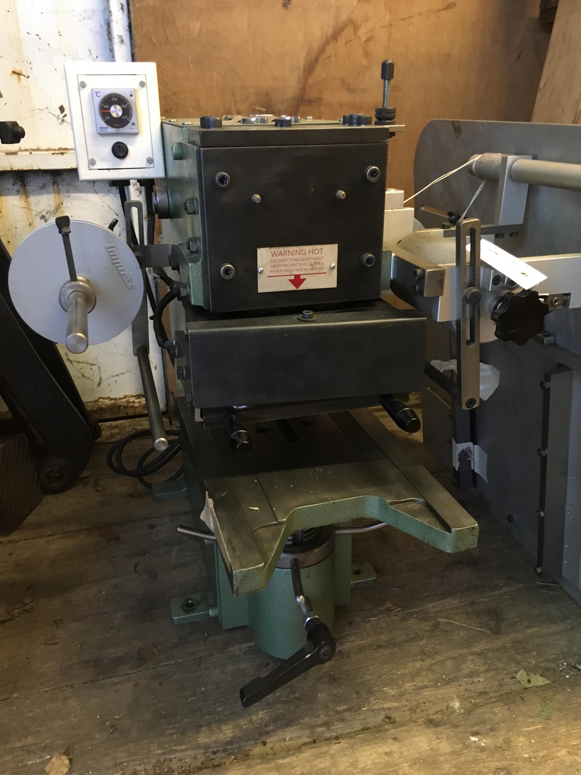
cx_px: 290
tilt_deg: -24.2
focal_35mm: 29
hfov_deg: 48.2
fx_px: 649
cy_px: 388
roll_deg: +0.5
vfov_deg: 61.7
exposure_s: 1/17
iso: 400
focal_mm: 4.15
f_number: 2.2
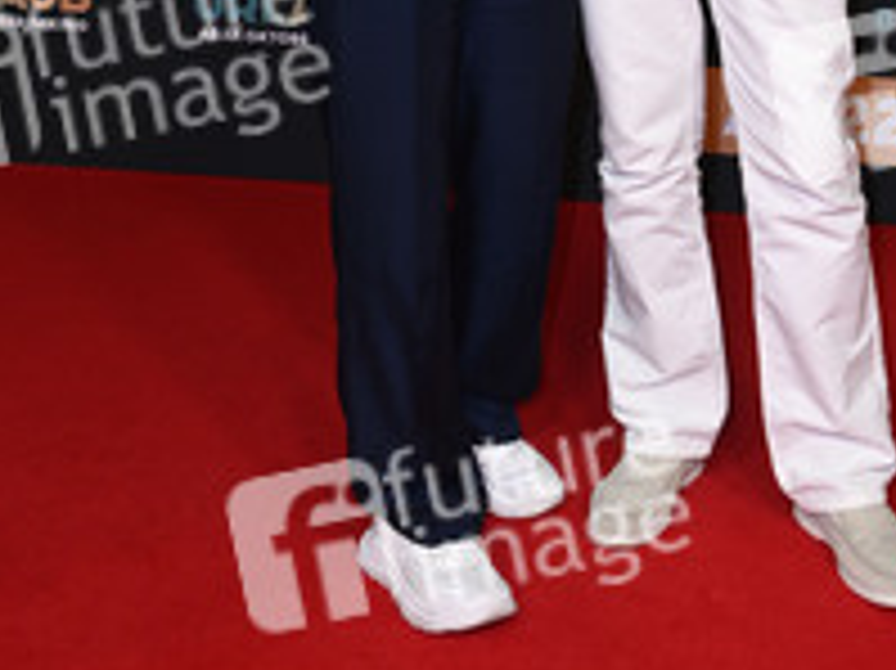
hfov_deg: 24.0
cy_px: -148
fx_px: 2095
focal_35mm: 81
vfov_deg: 17.3
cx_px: 590
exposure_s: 1/250
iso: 1600
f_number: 5.6
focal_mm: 42
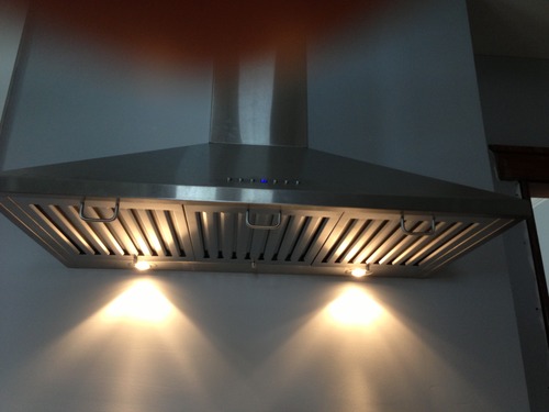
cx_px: 274
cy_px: 206
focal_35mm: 33
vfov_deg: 42.9
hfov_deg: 55.4
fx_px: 523
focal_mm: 4.13
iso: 100
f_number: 2.4
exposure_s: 1/20
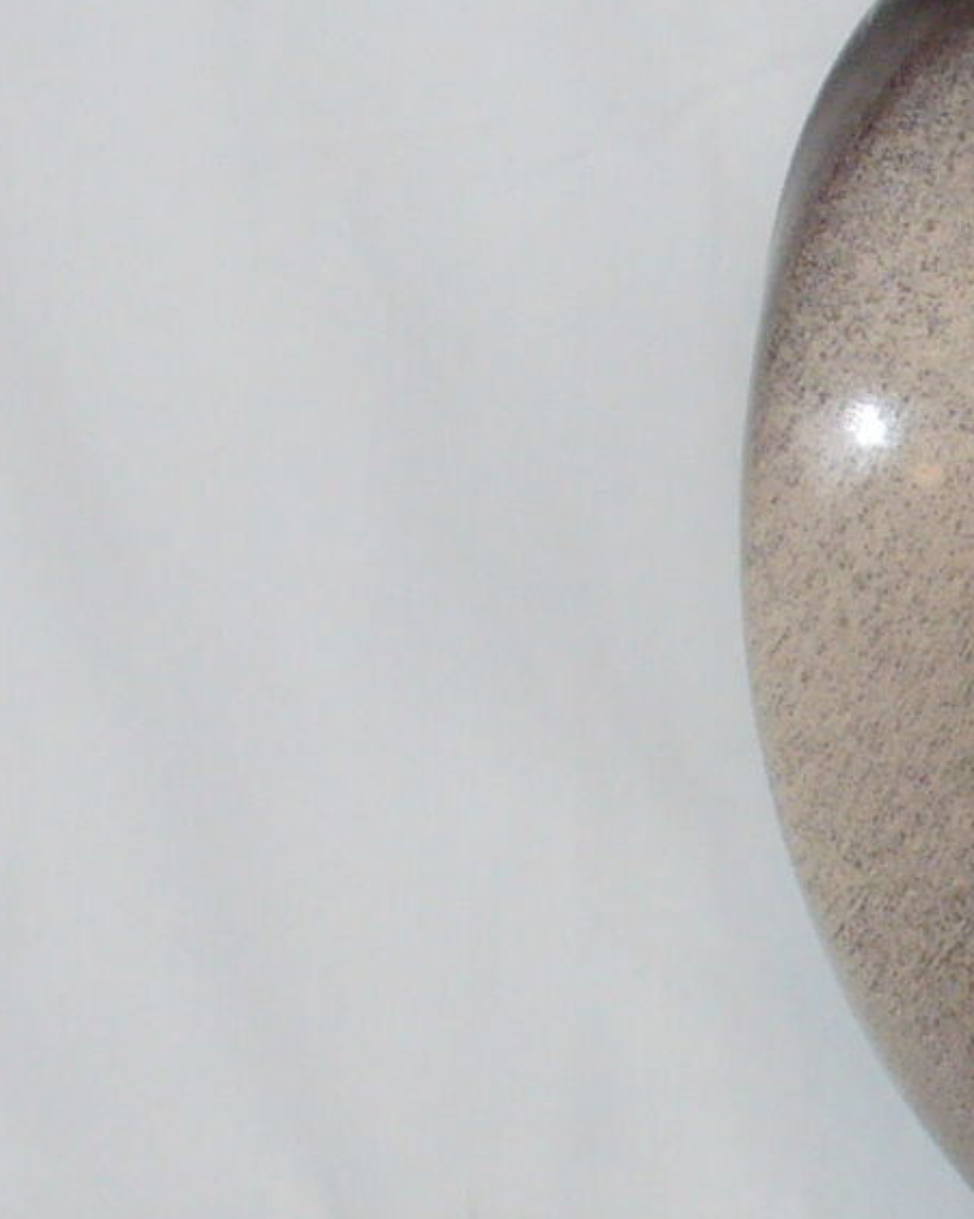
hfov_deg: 9.0
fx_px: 5911
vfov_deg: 11.7
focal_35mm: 164
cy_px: 117
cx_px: 1734
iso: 100
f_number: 2.8
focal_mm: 6.1
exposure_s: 1/8
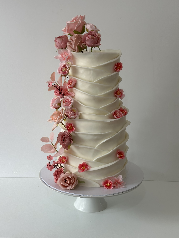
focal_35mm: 48
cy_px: 119
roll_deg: -1.6
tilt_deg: -13.0
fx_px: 331
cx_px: 90
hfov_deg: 30.3
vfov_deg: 39.7
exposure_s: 1/121
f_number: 1.78
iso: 64
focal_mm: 6.86
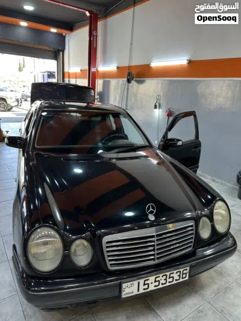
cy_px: 160
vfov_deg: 71.6
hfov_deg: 56.8
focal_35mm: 24
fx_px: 223
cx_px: 120
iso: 100
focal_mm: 6.86
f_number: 1.78
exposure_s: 1/100
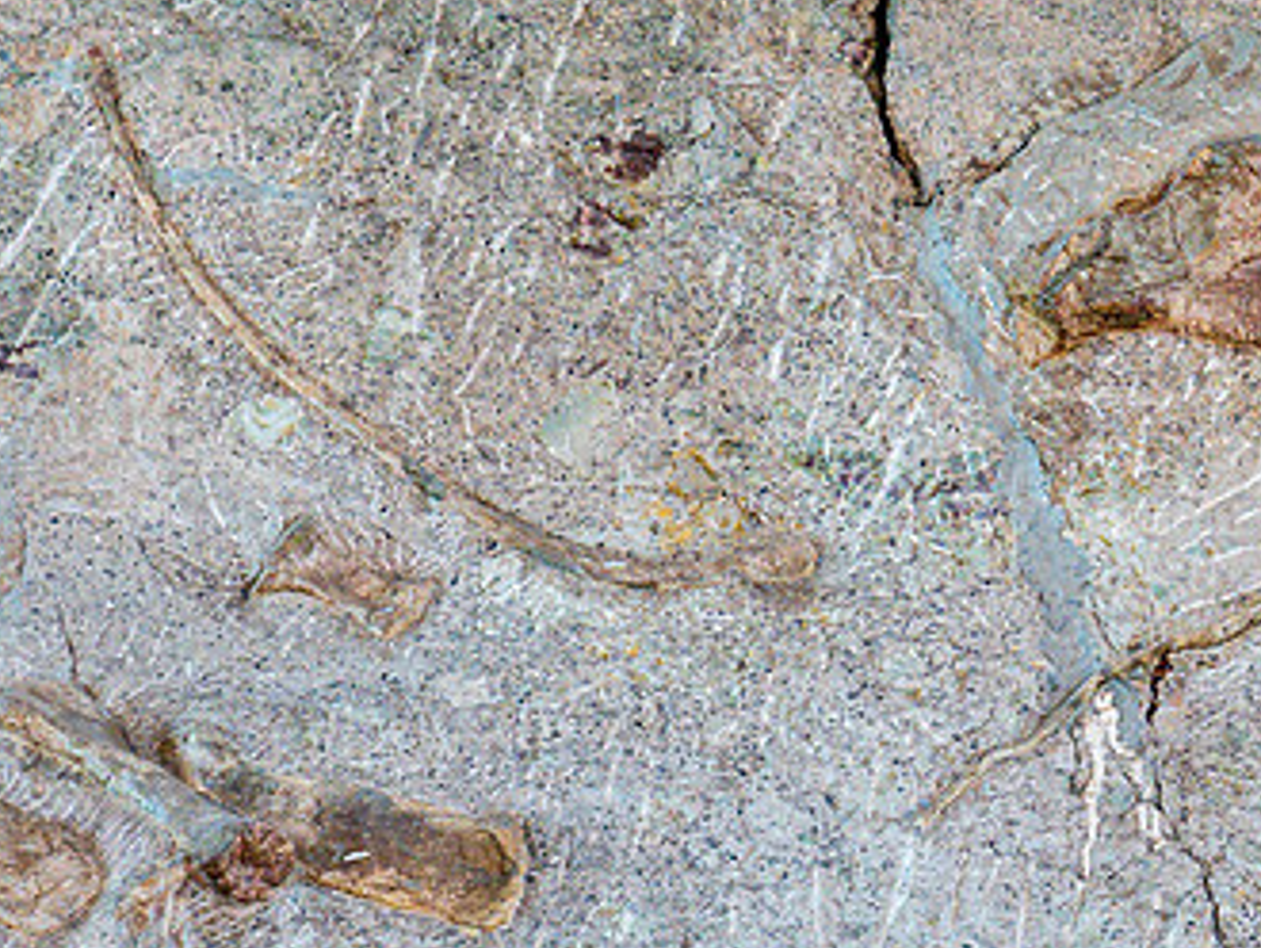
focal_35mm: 204
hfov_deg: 9.6
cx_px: 1387
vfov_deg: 7.3
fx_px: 7437
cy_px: 590
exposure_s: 1/160
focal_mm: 70
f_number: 4
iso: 1250
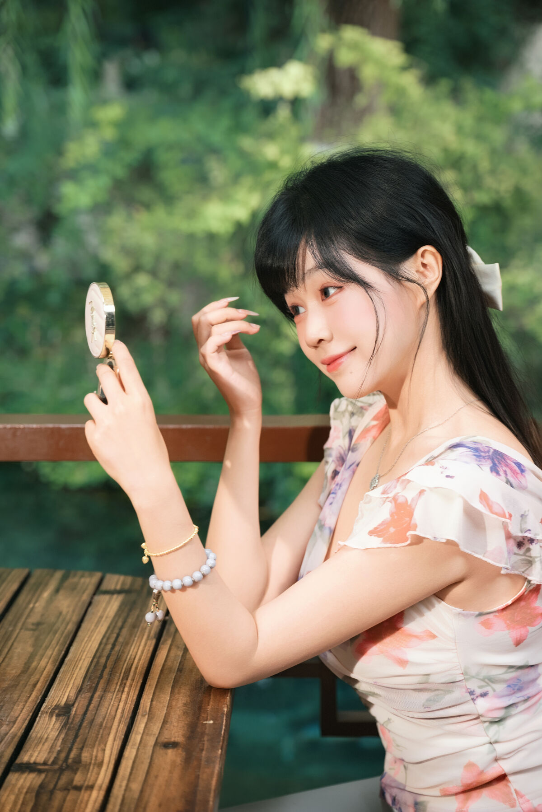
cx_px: 271
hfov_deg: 18.2
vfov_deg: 27.0
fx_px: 1692
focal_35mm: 75
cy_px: 406
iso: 500
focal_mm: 75
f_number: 4
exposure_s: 1/125
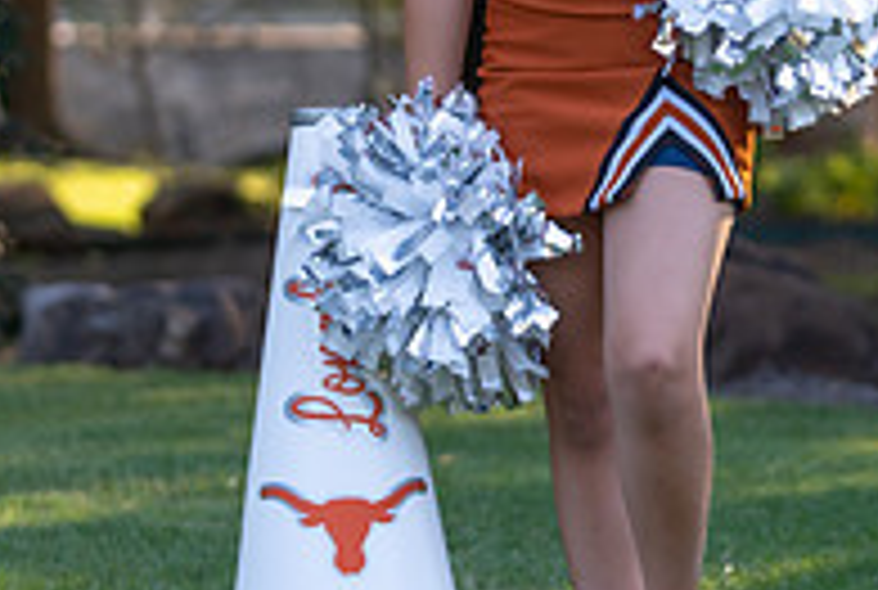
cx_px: 621
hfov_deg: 9.3
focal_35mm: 221
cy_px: 71
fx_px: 5402
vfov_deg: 6.2
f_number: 2.8
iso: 200
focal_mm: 70
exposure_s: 1/320
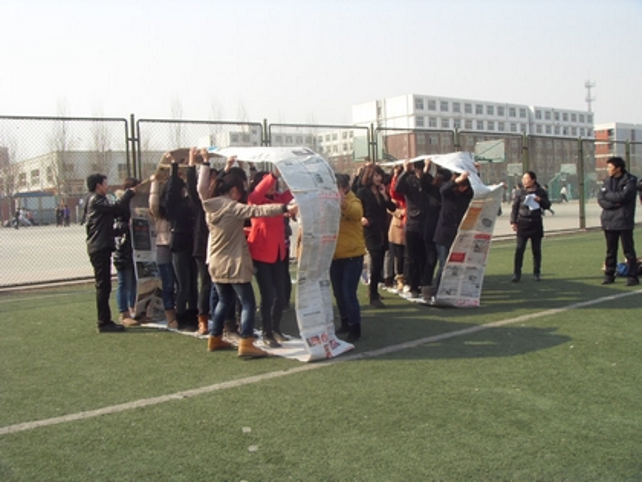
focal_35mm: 39
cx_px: 321
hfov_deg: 47.9
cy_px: 241
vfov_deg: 36.8
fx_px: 723
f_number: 6.2
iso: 80
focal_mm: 6.6
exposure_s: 1/180
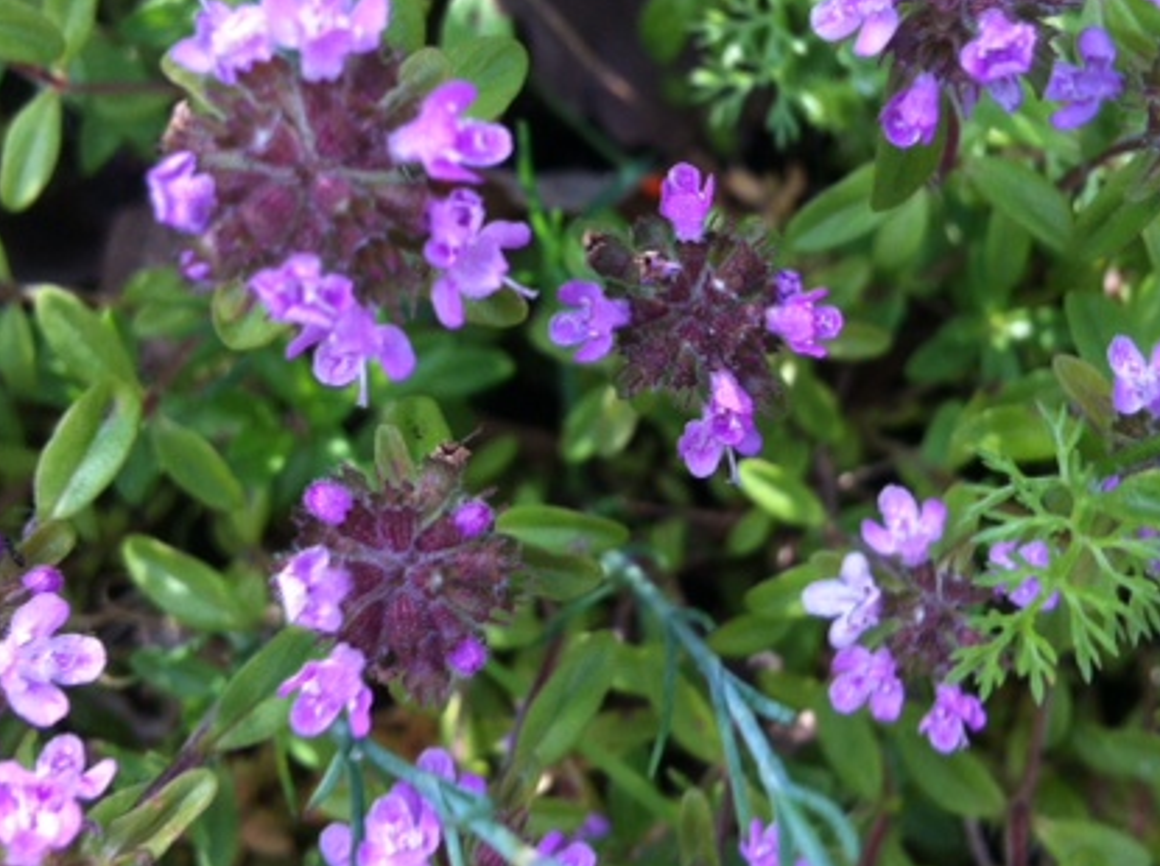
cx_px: 651
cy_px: 405
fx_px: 1807
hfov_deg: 35.5
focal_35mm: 54
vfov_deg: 27.0
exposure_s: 1/60
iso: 100
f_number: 2.8
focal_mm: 3.85
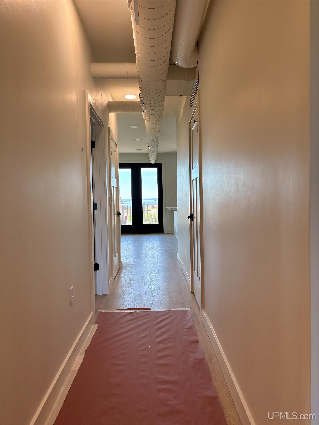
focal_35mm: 26
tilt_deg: -1.1
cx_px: 160
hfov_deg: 53.1
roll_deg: +2.1
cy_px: 212
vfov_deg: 67.3
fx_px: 319
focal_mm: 5.96
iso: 100
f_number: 1.6
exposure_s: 1/222
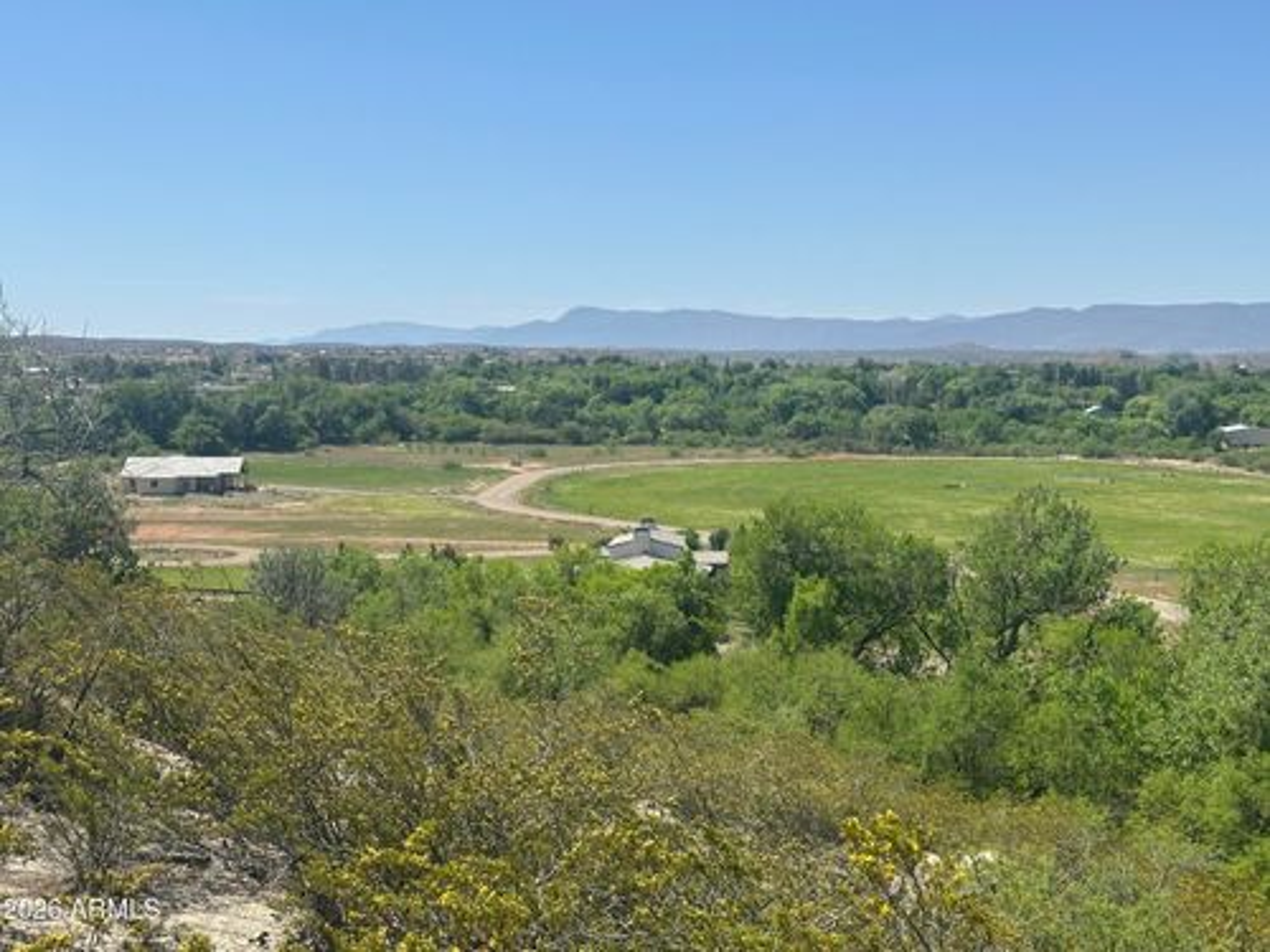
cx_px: 635
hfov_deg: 39.7
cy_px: 476
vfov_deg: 30.3
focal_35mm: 48
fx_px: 1761
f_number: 1.78
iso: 64
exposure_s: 1/4184
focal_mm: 6.86
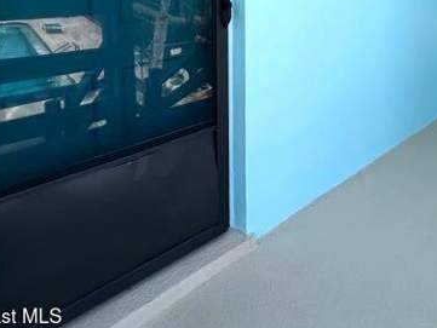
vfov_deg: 39.1
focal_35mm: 31
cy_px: -15
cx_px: 317
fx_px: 391
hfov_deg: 56.0
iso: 32
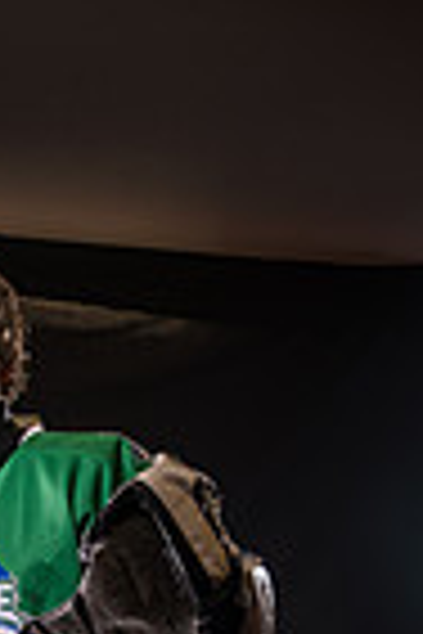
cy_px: 935
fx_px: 1815
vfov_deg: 17.8
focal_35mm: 103
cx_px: -108
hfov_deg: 12.9
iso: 80
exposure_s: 1/160
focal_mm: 32.2
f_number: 3.2
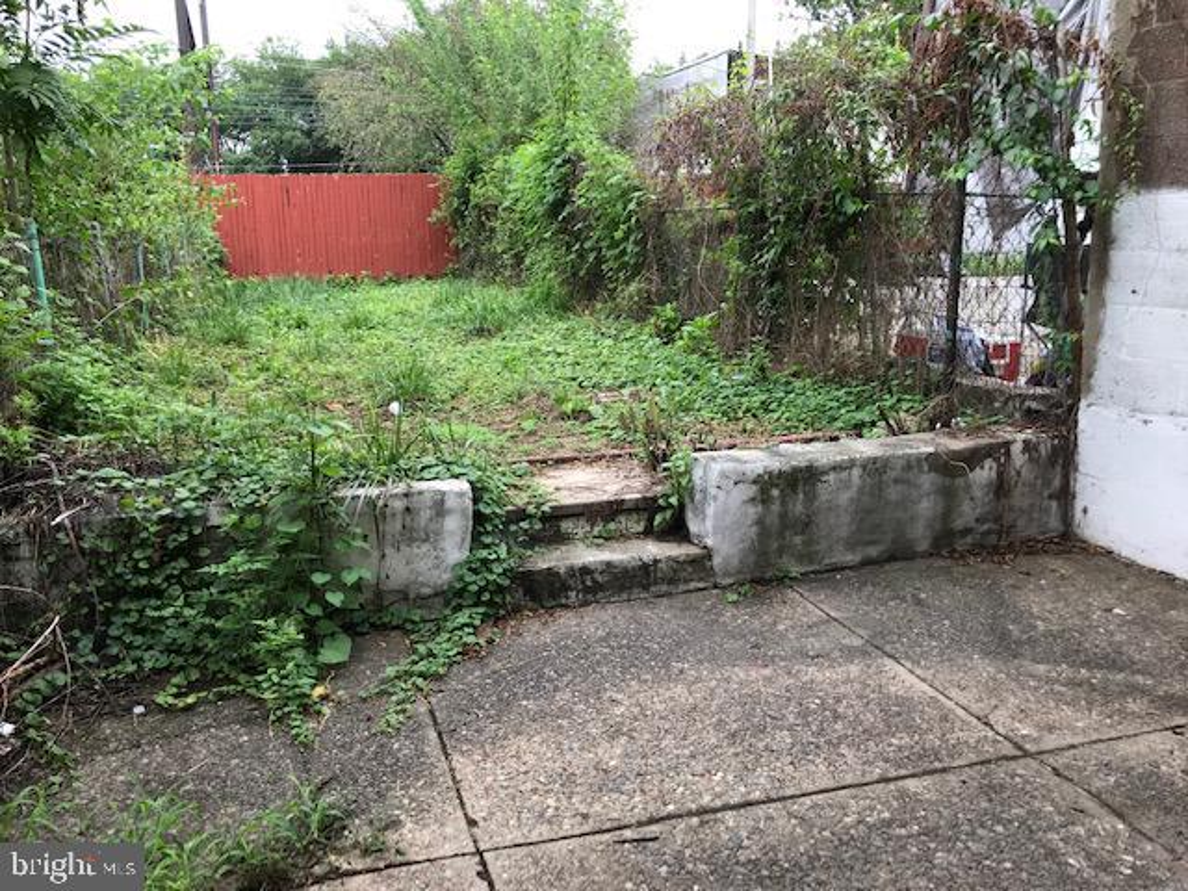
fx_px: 961
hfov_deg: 63.4
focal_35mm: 28
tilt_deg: -10.8
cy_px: 446
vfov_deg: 49.7
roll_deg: -0.5
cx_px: 594
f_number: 1.8
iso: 20
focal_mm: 3.99
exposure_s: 1/206
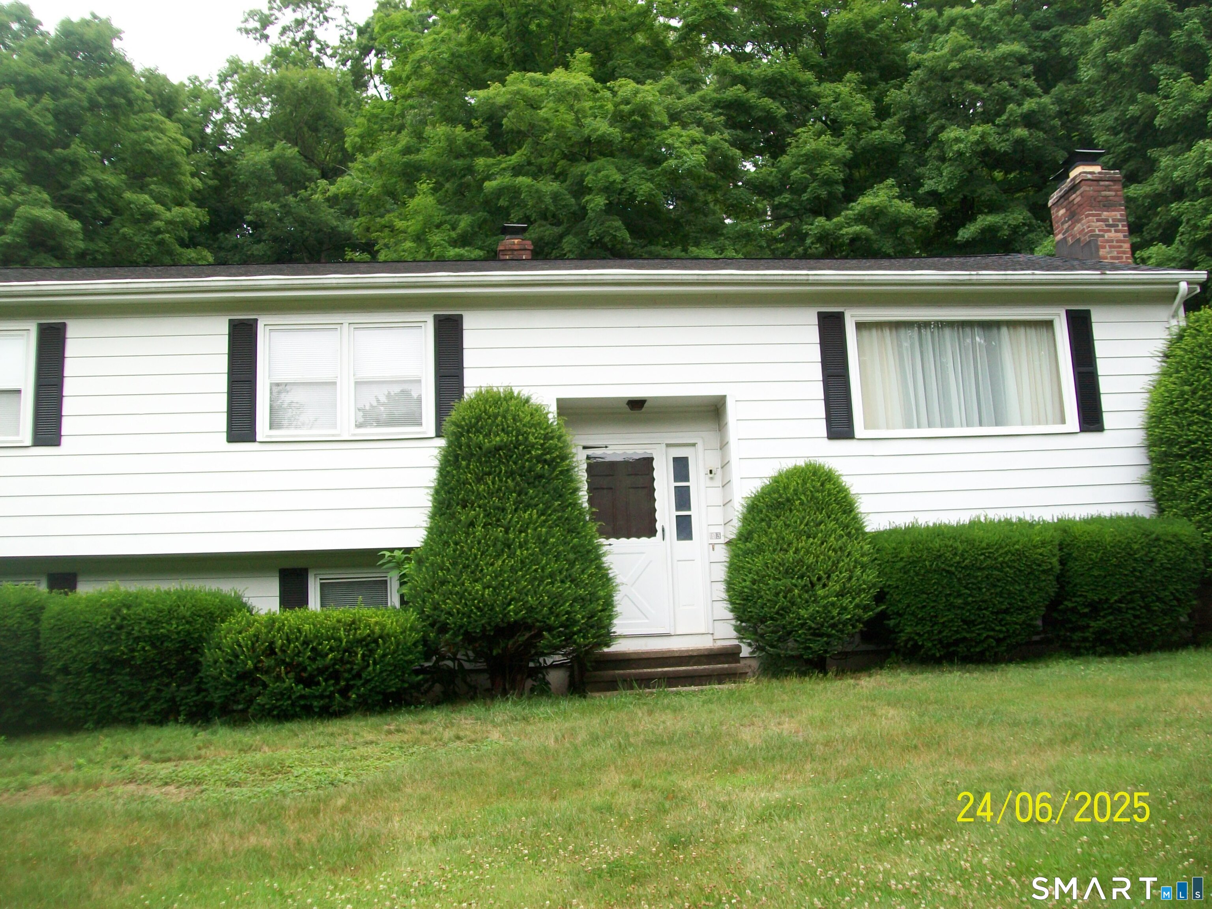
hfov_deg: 51.4
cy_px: 454
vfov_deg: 39.7
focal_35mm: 36
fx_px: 1260
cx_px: 606
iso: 64
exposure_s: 1/200
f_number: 2.7
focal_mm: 6
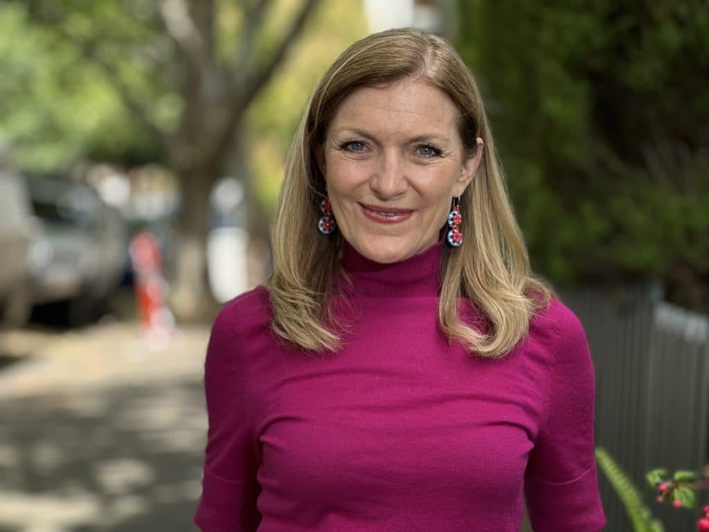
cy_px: 266
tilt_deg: -1.7
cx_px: 354
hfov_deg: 25.3
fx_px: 1577
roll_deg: -2.8
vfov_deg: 19.1
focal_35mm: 77
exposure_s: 1/121
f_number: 2.8
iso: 25
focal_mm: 9
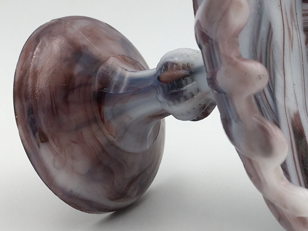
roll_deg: +0.1
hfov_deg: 22.5
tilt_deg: -13.2
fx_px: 765
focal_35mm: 86
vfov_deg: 17.1
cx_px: 243
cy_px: 86
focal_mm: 4.15
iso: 25
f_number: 2.2
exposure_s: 1/213
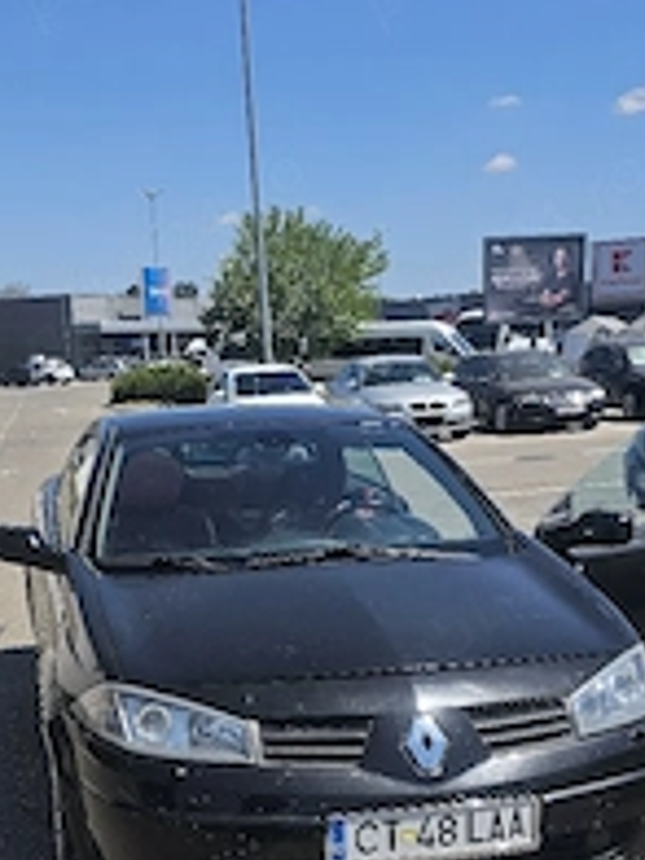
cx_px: 250
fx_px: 1168
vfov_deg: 39.3
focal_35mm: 47
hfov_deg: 30.8
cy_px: 654
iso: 10
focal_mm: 6.3
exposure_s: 1/1000
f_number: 1.7
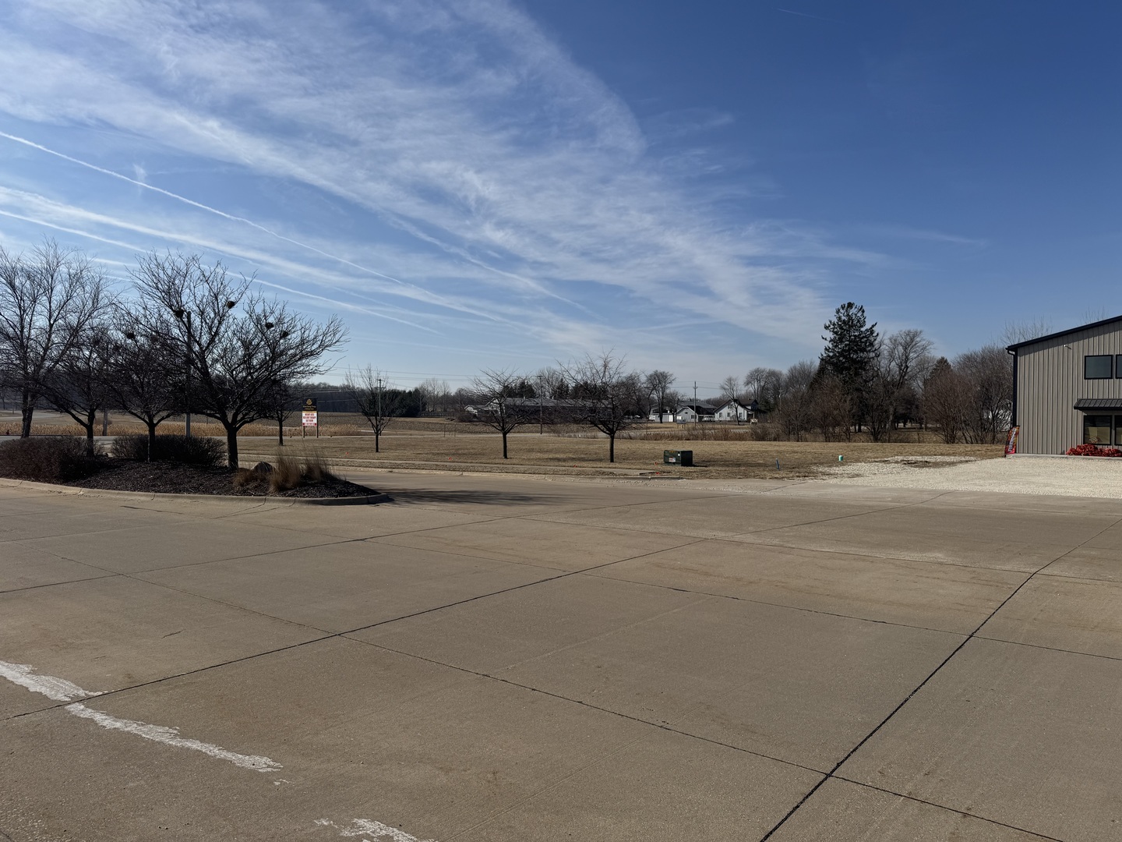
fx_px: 778
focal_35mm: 24
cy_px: 421
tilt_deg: -0.7
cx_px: 561
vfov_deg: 56.8
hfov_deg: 71.6
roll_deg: +0.3
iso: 80
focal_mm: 6.76
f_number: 1.78
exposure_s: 1/9009
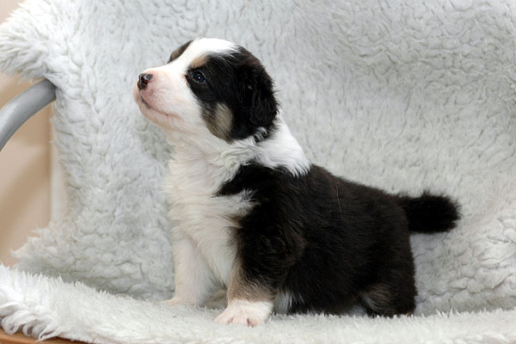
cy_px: 172
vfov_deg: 17.5
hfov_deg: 26.0
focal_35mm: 78
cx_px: 258
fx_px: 1118
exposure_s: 1/60
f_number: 5
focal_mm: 52
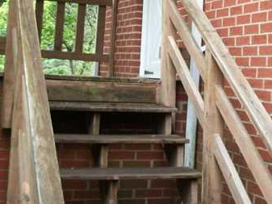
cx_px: 144
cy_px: -29
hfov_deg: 25.6
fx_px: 597
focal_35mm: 76
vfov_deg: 18.5
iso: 80
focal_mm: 5.7
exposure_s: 1/160
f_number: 2.9
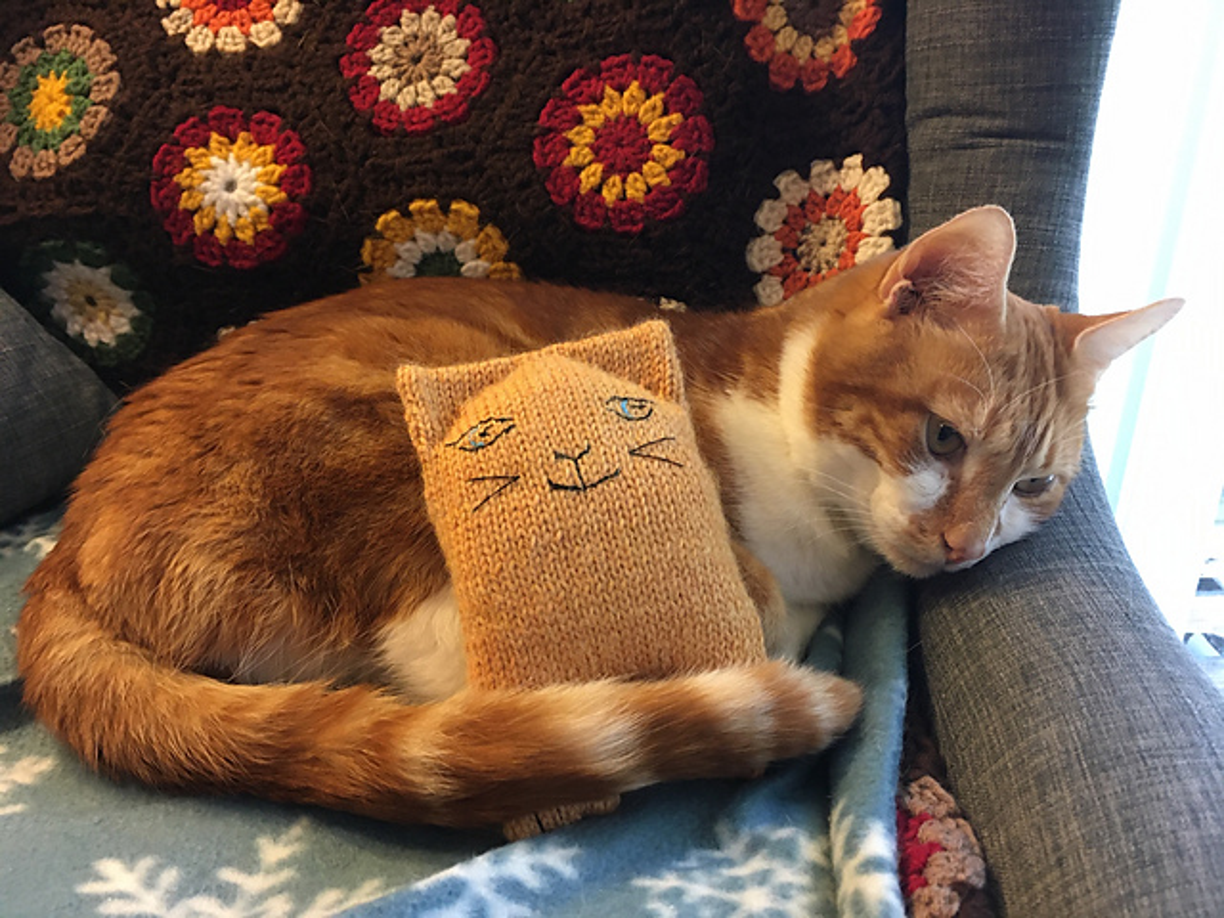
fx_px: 1025
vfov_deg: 48.2
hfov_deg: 61.7
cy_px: 459
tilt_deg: -25.9
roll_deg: -1.7
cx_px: 612
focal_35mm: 29
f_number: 2.2
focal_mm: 4.15
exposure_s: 1/30
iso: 125
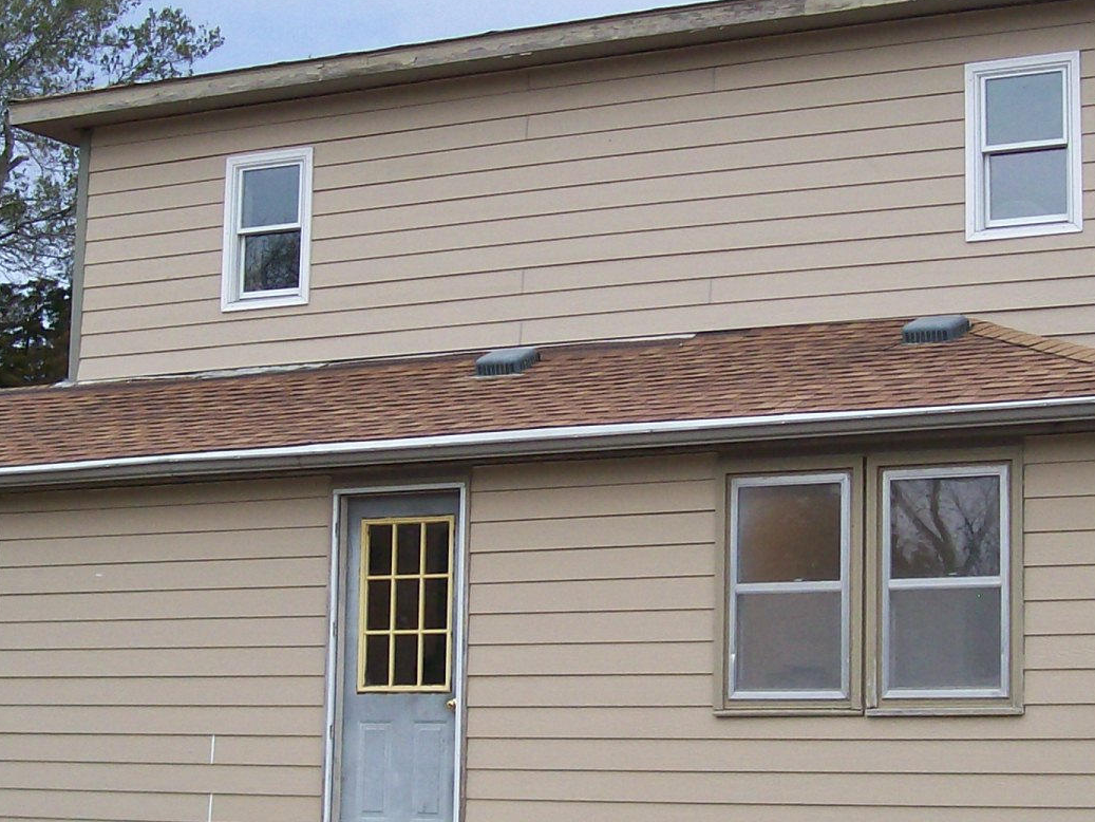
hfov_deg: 24.4
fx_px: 2531
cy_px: 518
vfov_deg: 18.4
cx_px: 604
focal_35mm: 80
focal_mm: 6
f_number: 2.7
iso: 80
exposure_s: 1/107
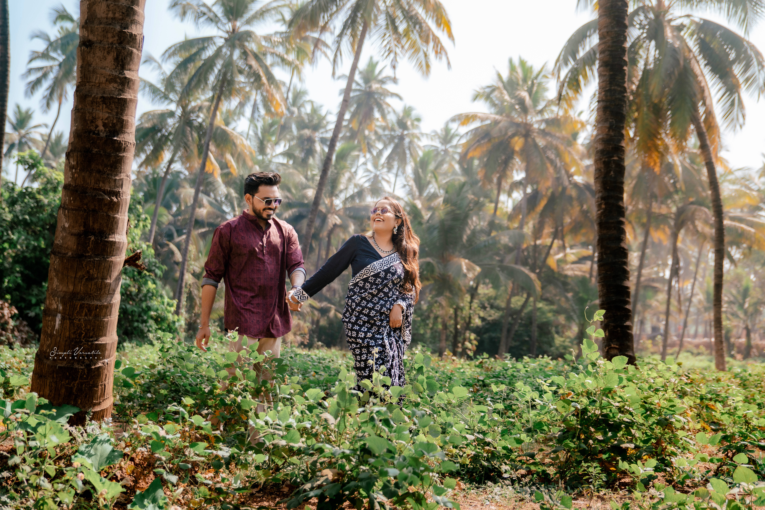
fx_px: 829
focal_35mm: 39
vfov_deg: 34.2
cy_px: 255
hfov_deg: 49.5
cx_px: 382
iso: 125
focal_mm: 39
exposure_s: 1/640
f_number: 2.8
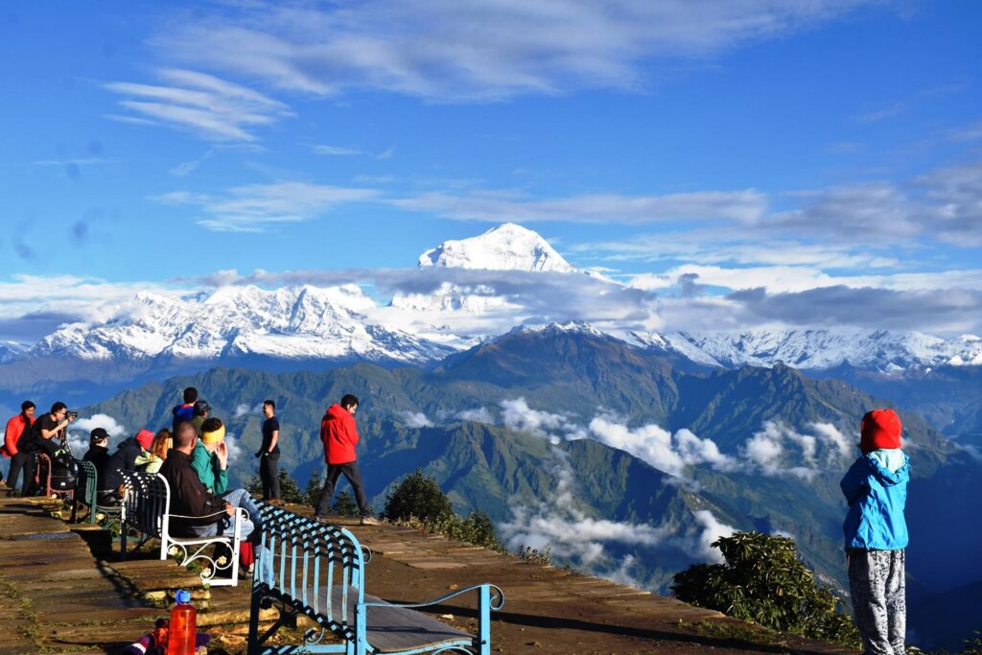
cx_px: 491
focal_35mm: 57
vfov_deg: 23.8
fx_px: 1555
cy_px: 328
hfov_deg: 35.0
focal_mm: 38
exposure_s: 1/400
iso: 200
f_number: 10
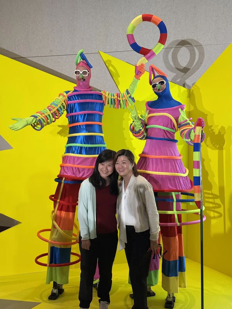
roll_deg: +0.8
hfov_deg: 30.3
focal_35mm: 48
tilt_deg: -5.0
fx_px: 429
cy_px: 154
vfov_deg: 39.7
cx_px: 116
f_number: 1.78
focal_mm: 6.76
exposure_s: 1/113
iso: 200
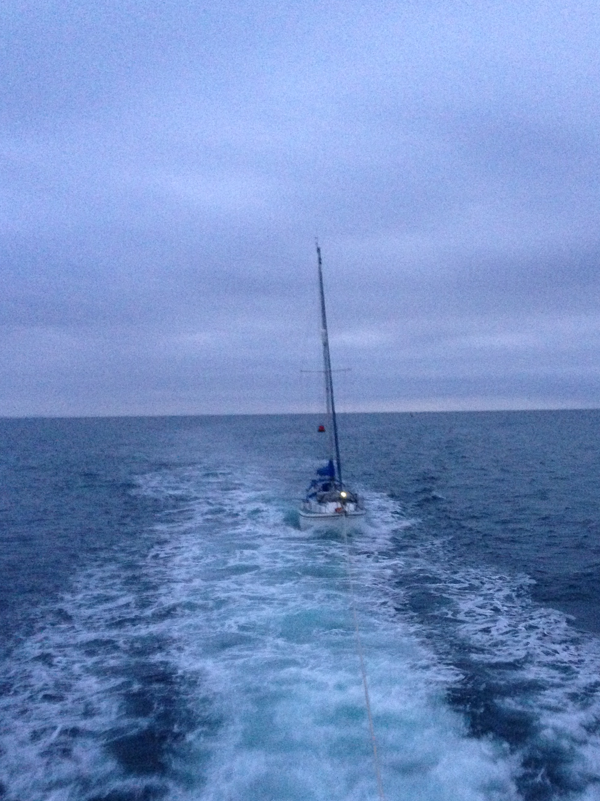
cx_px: 355
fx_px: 948
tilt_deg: -4.7
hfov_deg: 35.0
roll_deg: +0.0
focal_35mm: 41
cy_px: 475
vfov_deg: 45.6
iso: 400
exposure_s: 1/15
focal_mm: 4.12
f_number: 2.4
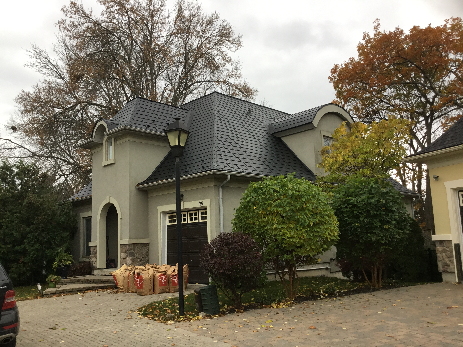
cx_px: 232
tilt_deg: +7.5
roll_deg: +1.5
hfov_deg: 58.4
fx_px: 415
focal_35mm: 31
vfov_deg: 45.4
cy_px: 174
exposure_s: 1/120
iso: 40
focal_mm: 3.3
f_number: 2.4
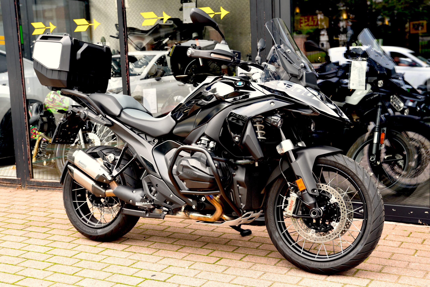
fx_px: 621
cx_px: 215
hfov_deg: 38.2
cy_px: 144
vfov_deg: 26.0
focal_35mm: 52
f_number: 4
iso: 200
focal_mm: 52
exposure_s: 1/60
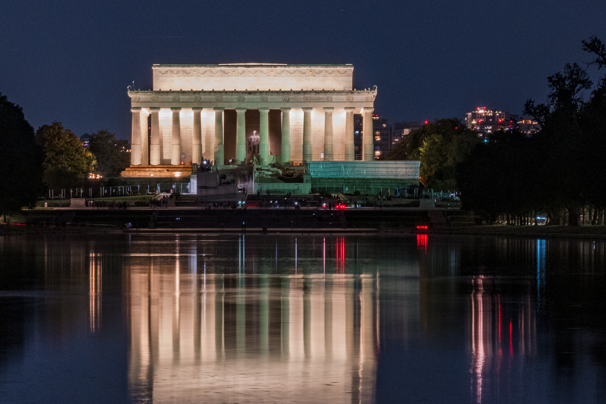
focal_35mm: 187
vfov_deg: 7.3
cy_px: 333
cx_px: 245
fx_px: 3148
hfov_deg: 11.0
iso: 800
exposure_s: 10
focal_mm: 70
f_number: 18
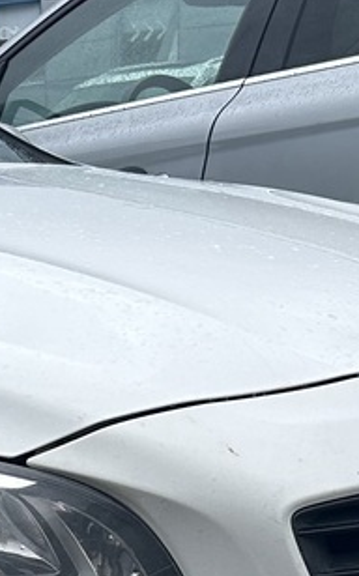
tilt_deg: -14.3
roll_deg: +3.4
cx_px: -294
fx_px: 2023
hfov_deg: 9.6
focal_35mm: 129
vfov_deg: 15.7
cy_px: 670
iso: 50
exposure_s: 1/1135
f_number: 1.5
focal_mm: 5.7
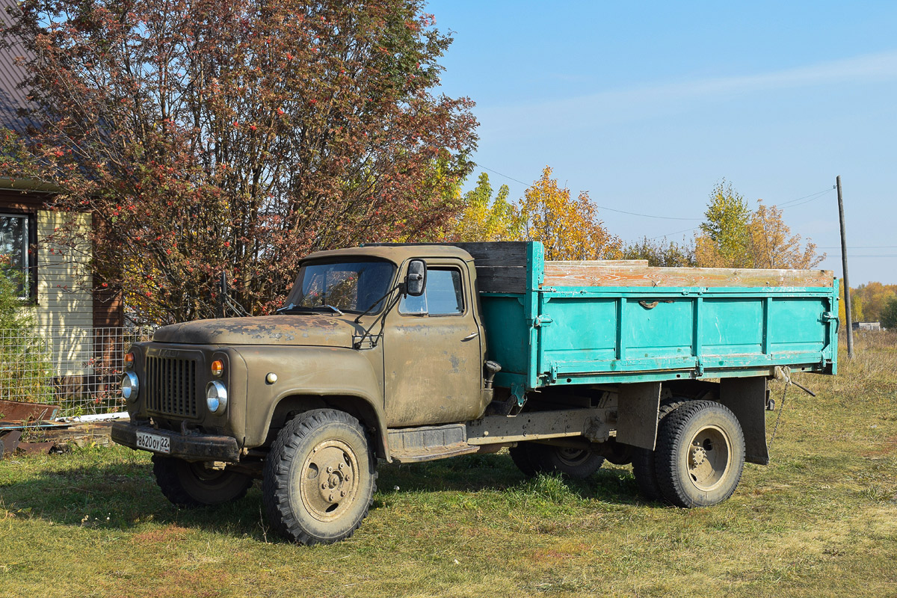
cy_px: 299
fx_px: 1121
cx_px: 448
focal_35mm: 45
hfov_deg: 43.6
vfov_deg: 29.9
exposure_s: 1/250
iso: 200
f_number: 8
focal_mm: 30
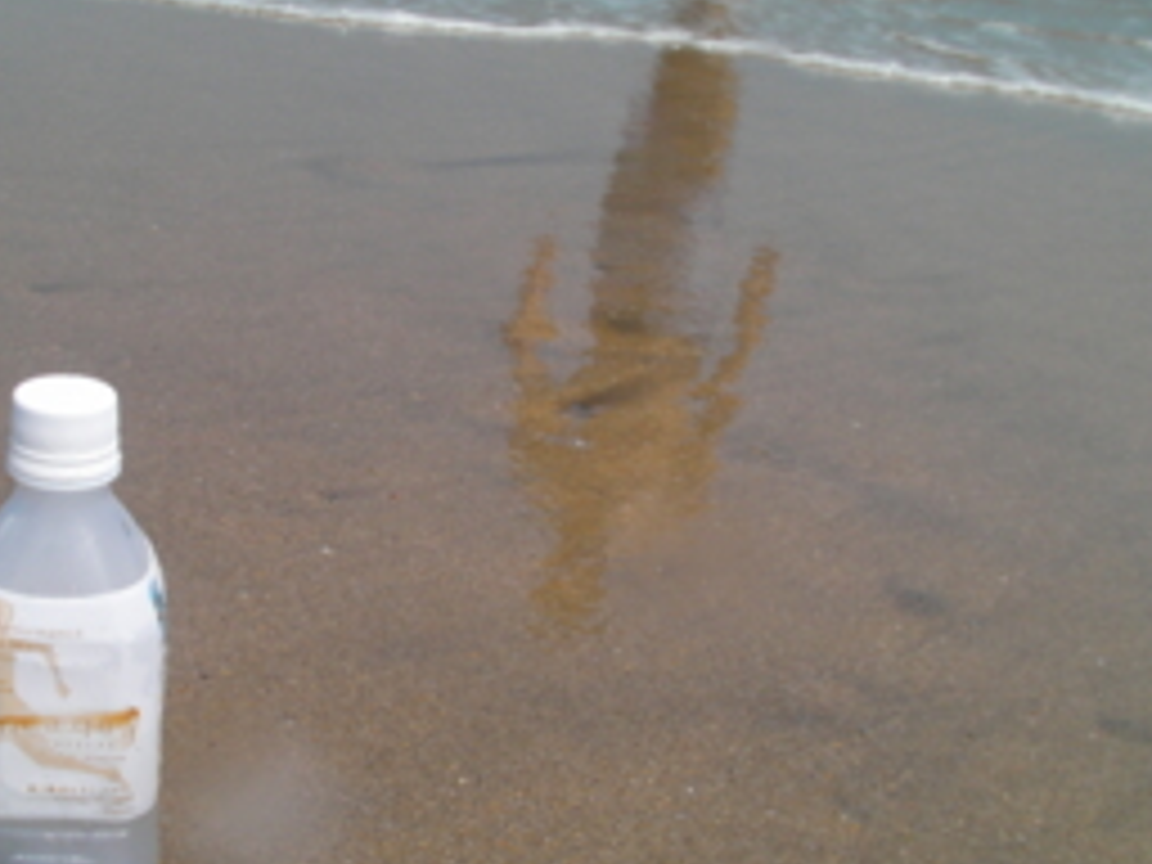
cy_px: 506
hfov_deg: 36.5
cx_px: 396
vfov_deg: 28.0
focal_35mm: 52
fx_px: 1731
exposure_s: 1/343
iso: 50
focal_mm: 6.3
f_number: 5.6
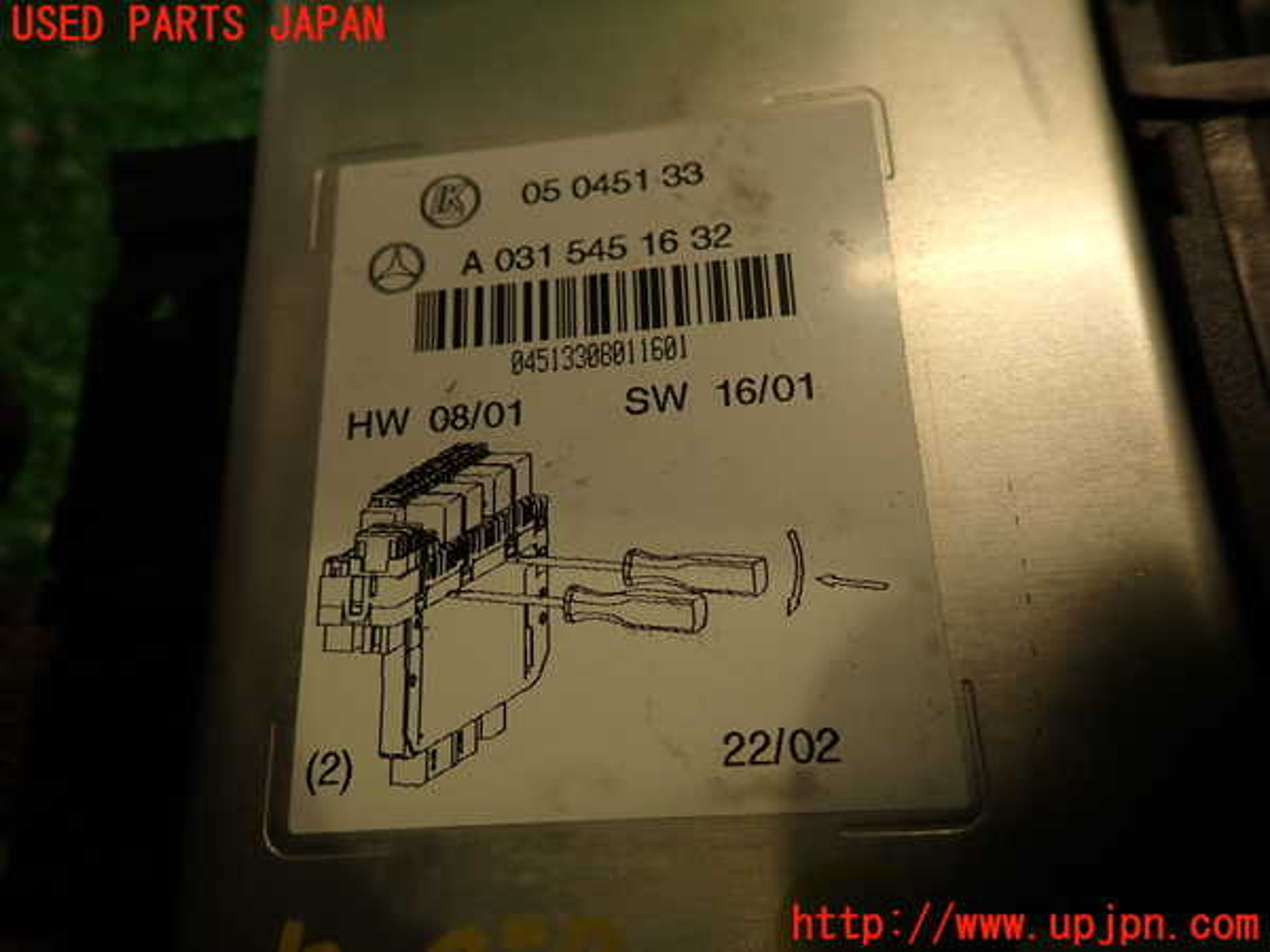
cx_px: 635
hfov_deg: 69.4
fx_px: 917
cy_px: 476
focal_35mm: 25
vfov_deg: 54.9
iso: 100
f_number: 2
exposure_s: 1/100
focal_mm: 4.5
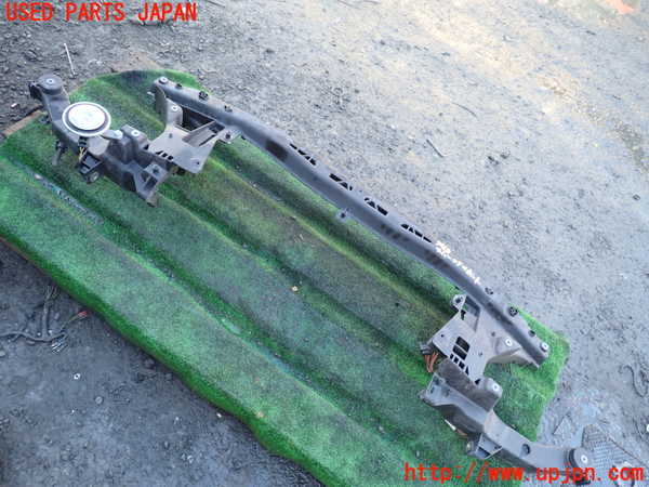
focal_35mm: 25
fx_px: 469
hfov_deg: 69.4
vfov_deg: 54.9
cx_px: 324
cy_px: 244
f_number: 2
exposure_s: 1/60
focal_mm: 4.5
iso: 100
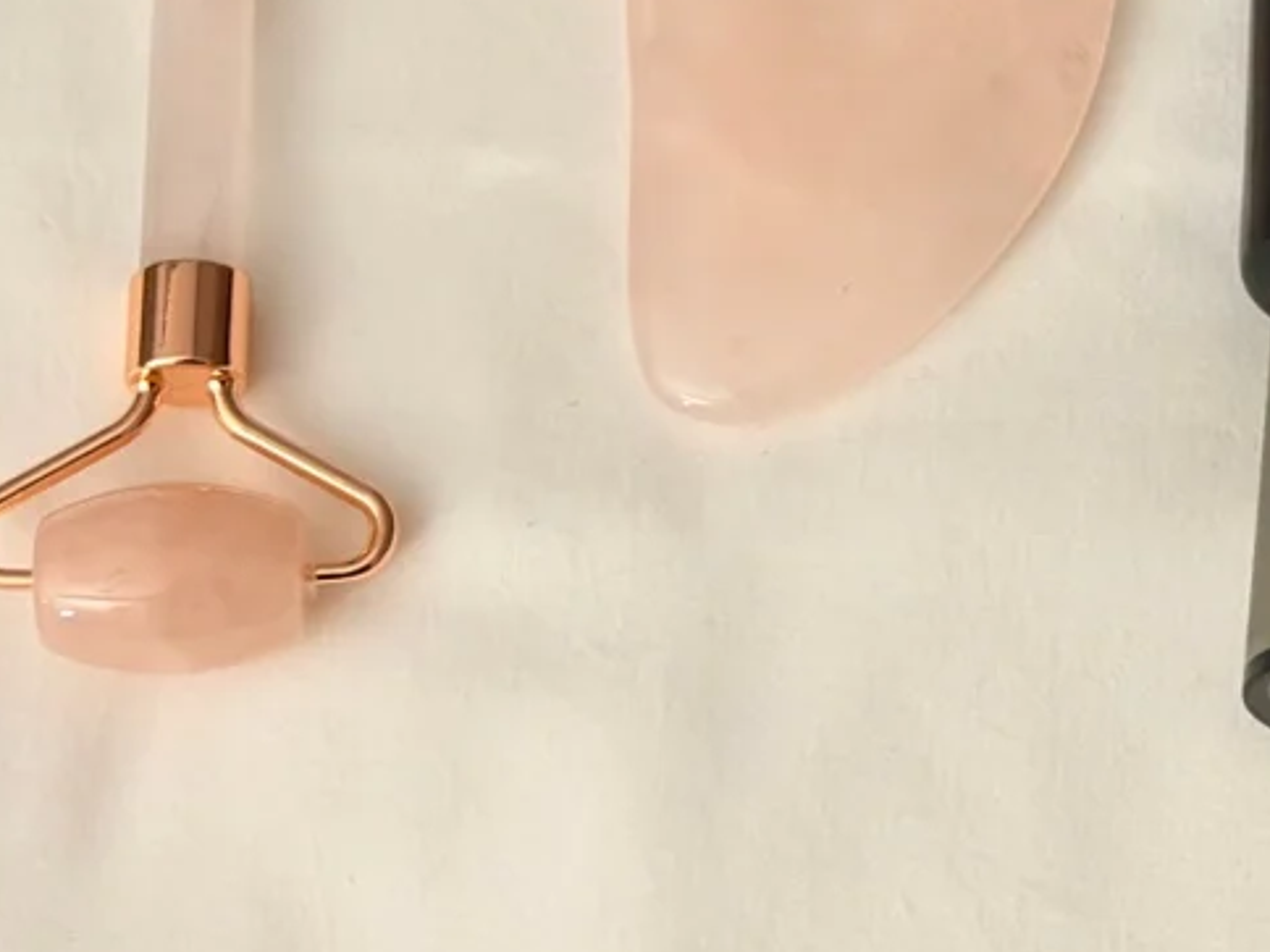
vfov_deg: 13.6
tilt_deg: -66.0
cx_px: 1254
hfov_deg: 17.9
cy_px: -3
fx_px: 3926
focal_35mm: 107
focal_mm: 6.76
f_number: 1.78
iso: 400
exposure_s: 1/40
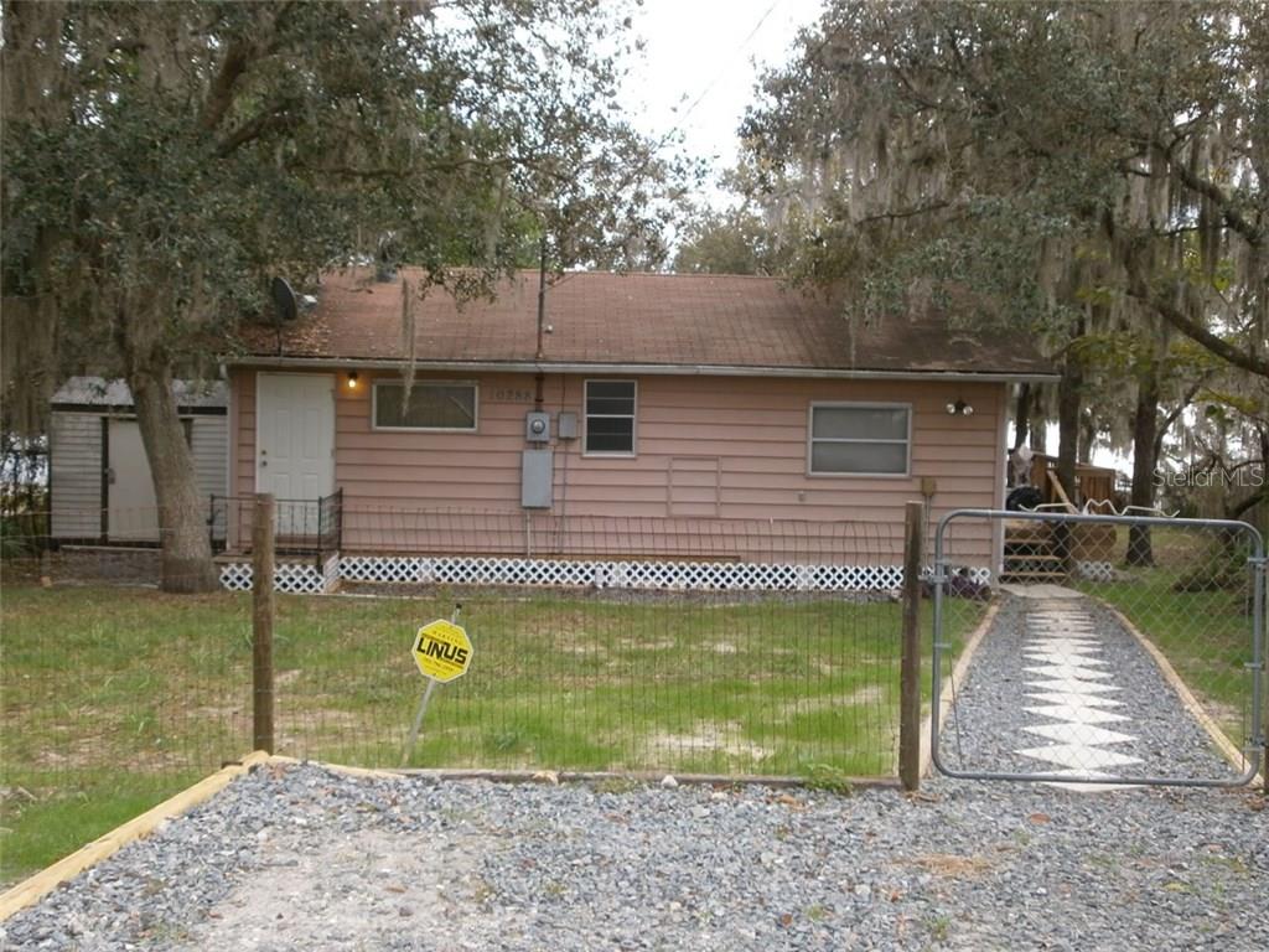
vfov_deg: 36.8
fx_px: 1430
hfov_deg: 47.9
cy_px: 476
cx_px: 634
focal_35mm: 39
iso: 100
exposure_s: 1/200
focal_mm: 6.9
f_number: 3.4
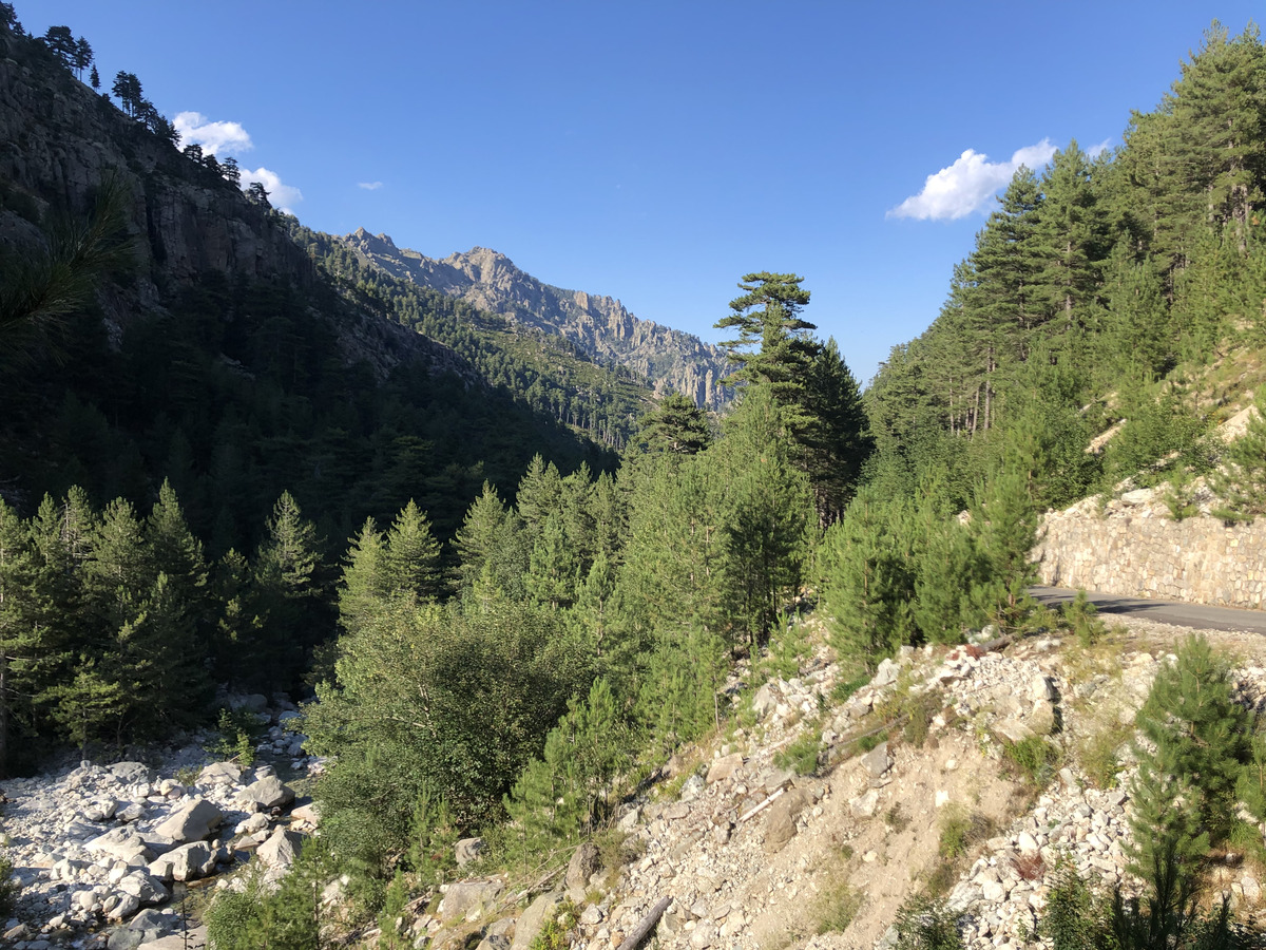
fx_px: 1024
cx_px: 633
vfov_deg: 49.7
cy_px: 475
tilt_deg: -3.0
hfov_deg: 63.4
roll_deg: +0.0
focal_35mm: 28
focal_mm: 4
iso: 20
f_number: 1.8
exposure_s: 1/1116
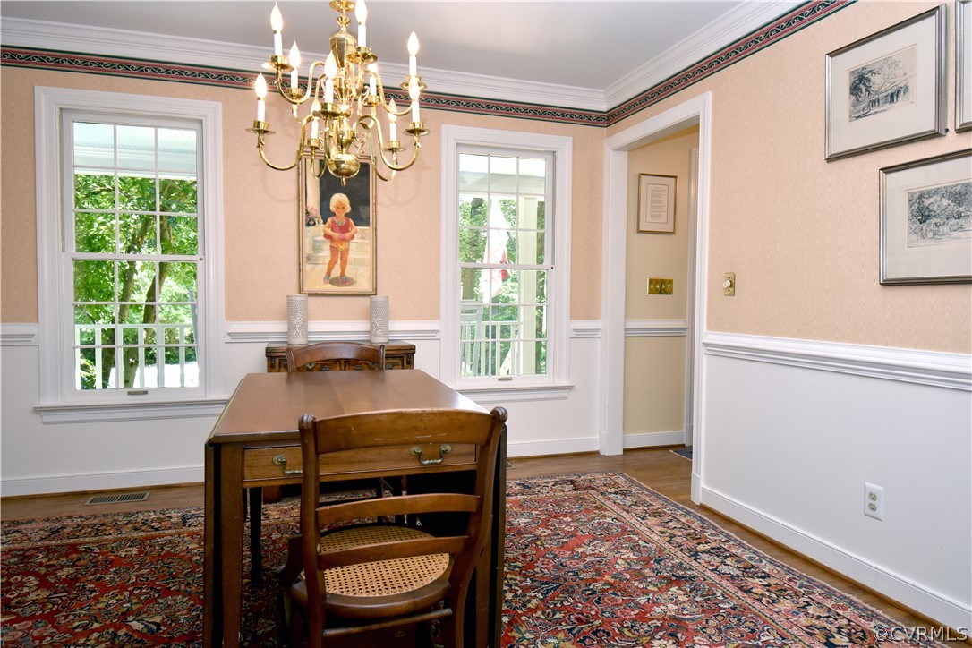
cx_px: 486
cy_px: 324
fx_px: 607
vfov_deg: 56.1
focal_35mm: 22
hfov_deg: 77.3
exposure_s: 1/60
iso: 280
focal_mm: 15
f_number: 5
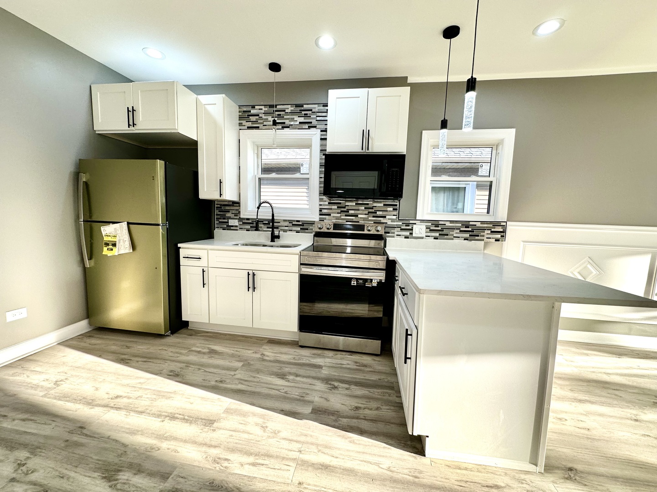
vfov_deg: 85.7
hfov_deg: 102.1
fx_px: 266
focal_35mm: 14
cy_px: 246
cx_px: 328
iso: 80
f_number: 2.2
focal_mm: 2.22
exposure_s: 1/120
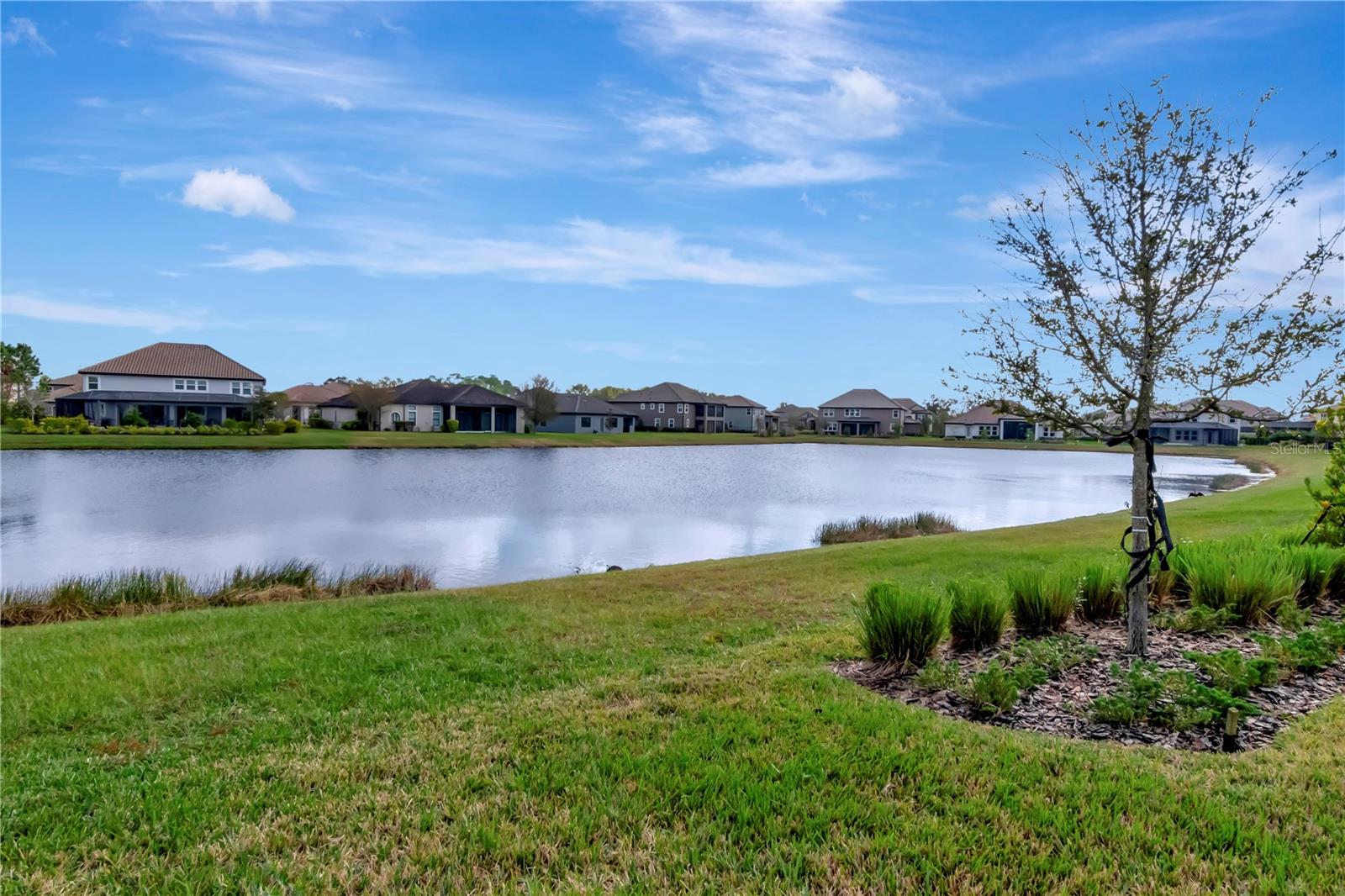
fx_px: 616
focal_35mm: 16
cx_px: 672
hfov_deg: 95.0
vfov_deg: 72.0
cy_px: 448
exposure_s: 1/1000
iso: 800
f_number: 13
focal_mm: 11
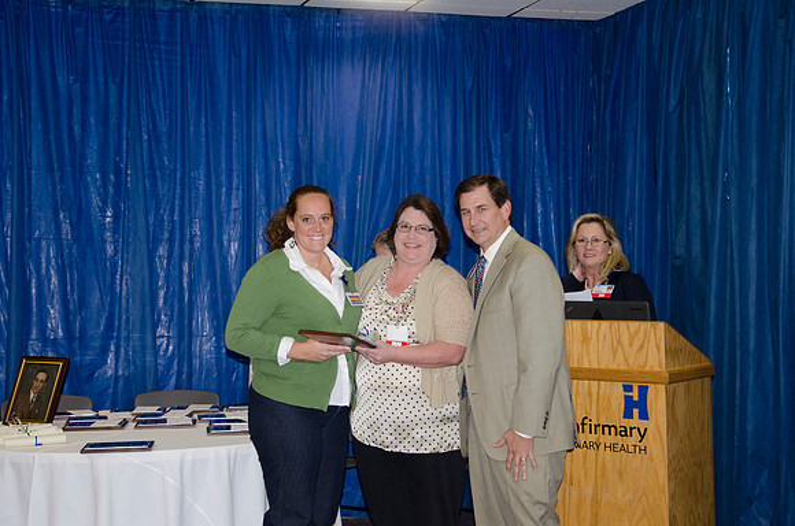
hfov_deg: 32.0
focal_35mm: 63
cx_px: 398
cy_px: 263
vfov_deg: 21.5
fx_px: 1388
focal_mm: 42
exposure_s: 1/60
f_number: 4.8
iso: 400
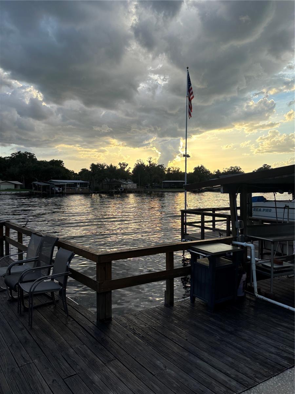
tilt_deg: -2.0
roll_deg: +0.1
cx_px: 148
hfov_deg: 53.1
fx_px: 295
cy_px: 197
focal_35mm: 26
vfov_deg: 67.3
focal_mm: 5.96
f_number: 1.6
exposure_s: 1/1344
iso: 50
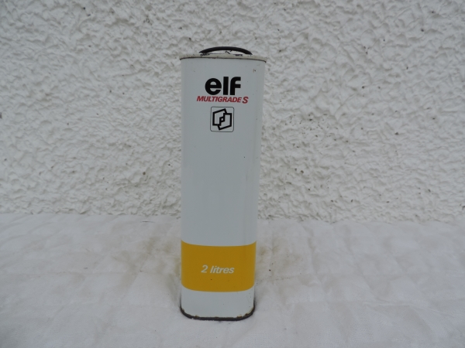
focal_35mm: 24
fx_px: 322
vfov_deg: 56.8
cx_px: 232
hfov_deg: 71.6
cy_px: 174
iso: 80
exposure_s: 1/160
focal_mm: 4.3
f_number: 3
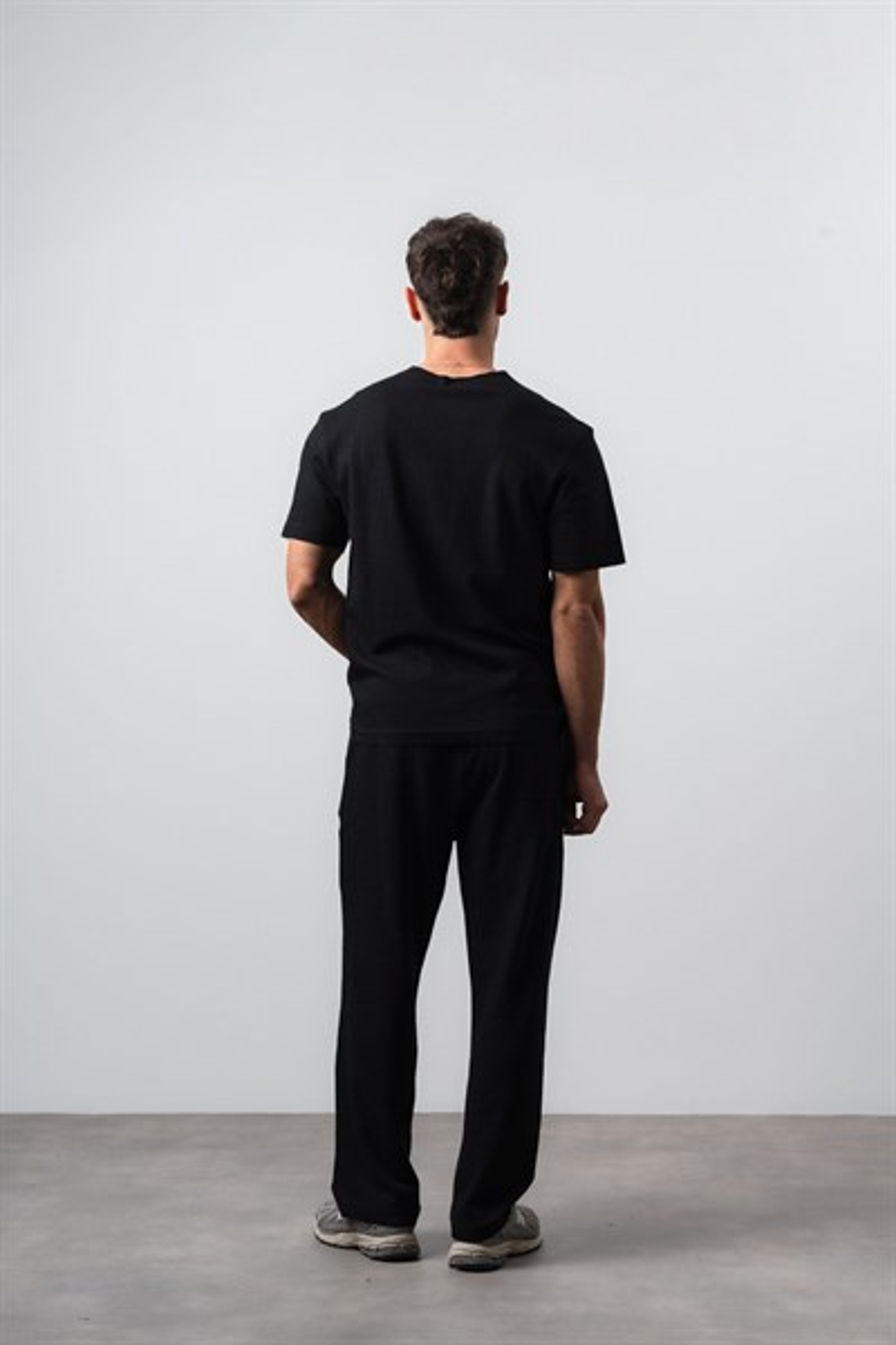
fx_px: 2613
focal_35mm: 70
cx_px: 448
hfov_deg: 19.5
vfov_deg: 28.8
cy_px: 672
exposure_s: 1/125
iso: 100
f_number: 10
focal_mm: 70
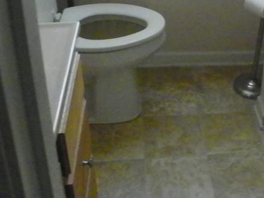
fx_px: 465
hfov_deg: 30.2
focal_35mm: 61
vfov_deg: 22.3
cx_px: 242
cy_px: -33
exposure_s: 1/20
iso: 800
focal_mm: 4.6
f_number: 2.8
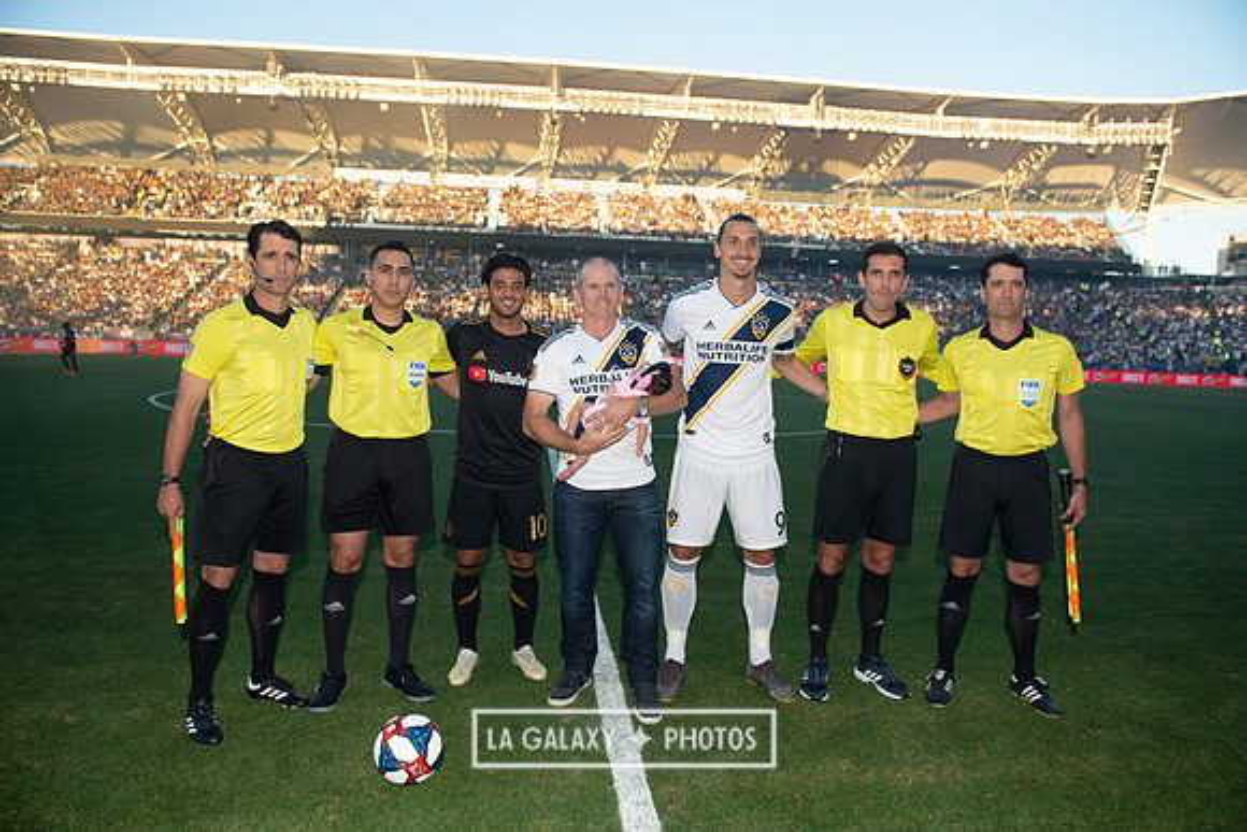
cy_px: 416
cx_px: 624
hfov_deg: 73.7
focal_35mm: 24
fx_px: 831
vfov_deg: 53.2
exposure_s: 1/500
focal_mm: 24
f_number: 4.5
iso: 160
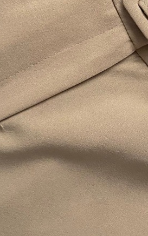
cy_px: 6
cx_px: 102
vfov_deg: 30.4
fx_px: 407
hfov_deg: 20.5
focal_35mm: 63
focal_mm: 4.25
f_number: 1.8
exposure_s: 1/50
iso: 320
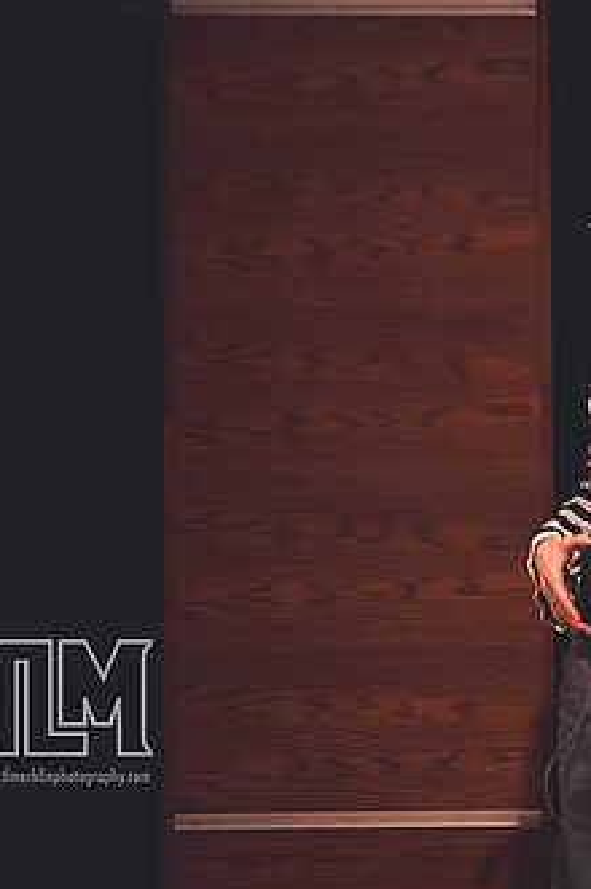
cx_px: 642
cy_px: 388
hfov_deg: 3.9
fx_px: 8661
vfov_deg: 5.9
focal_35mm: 351
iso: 4500
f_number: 2.8
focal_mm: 200
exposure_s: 1/250
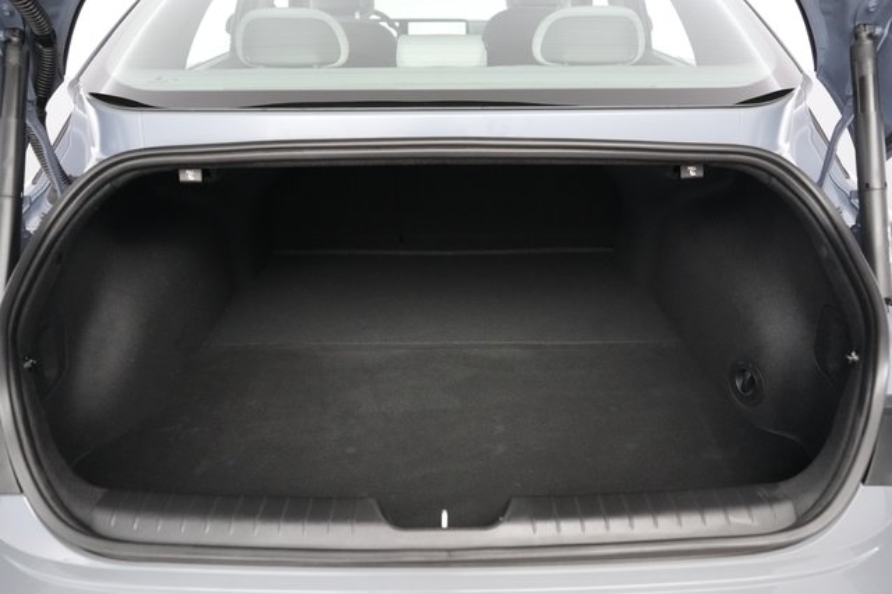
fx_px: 619
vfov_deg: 51.2
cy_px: 297
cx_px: 446
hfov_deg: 71.5
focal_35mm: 25
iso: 8000
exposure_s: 1/160
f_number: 2.8
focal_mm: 25
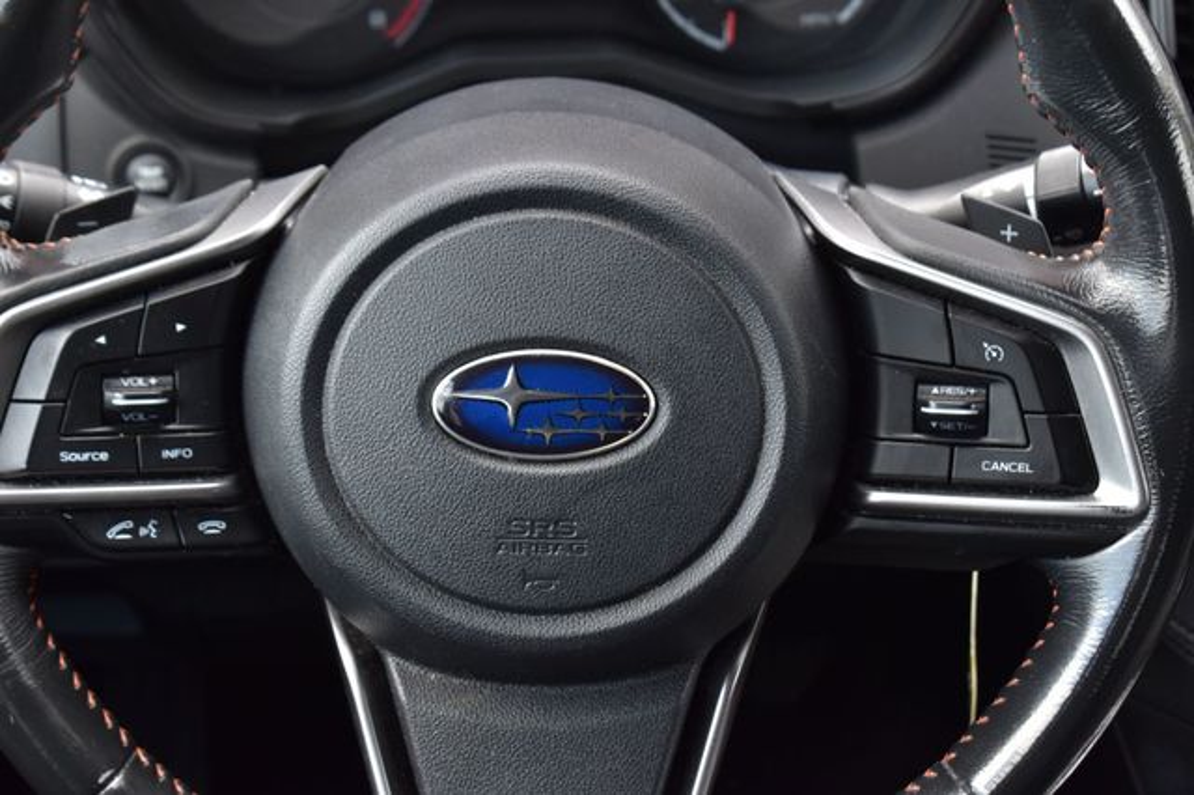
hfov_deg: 24.6
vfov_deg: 16.5
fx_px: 2735
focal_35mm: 82
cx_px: 597
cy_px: 398
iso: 400
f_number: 8
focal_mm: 55
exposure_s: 1/50
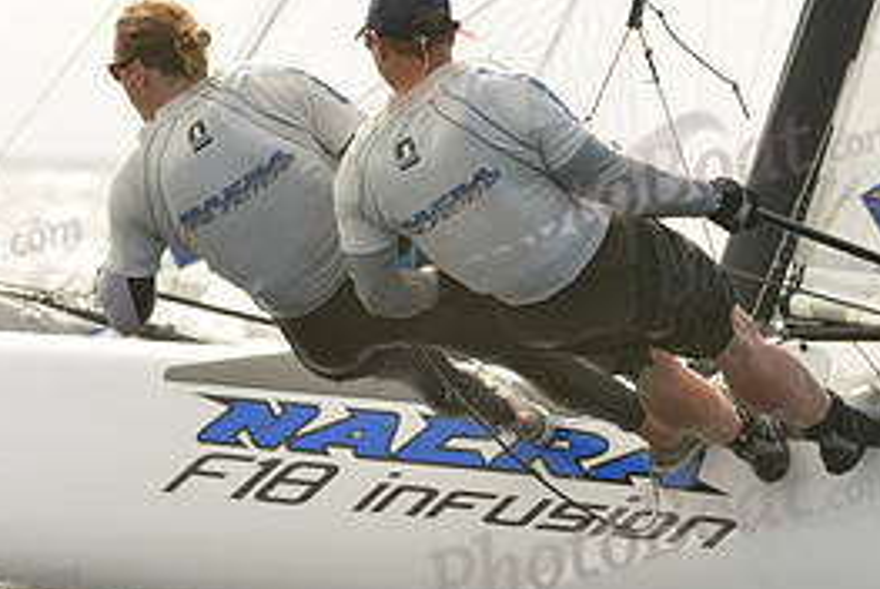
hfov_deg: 4.7
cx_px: 258
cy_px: 403
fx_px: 10792
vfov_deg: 3.1
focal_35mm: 441
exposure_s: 1/1000
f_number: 5
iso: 250
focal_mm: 200
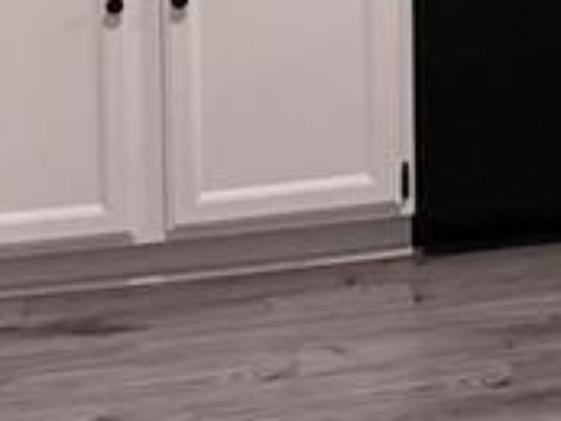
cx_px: 798
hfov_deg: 13.2
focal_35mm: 142
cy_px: -402
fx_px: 2303
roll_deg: +0.6
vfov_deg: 9.8
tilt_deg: -3.2
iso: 320
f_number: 1.78
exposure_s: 1/120
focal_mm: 6.76
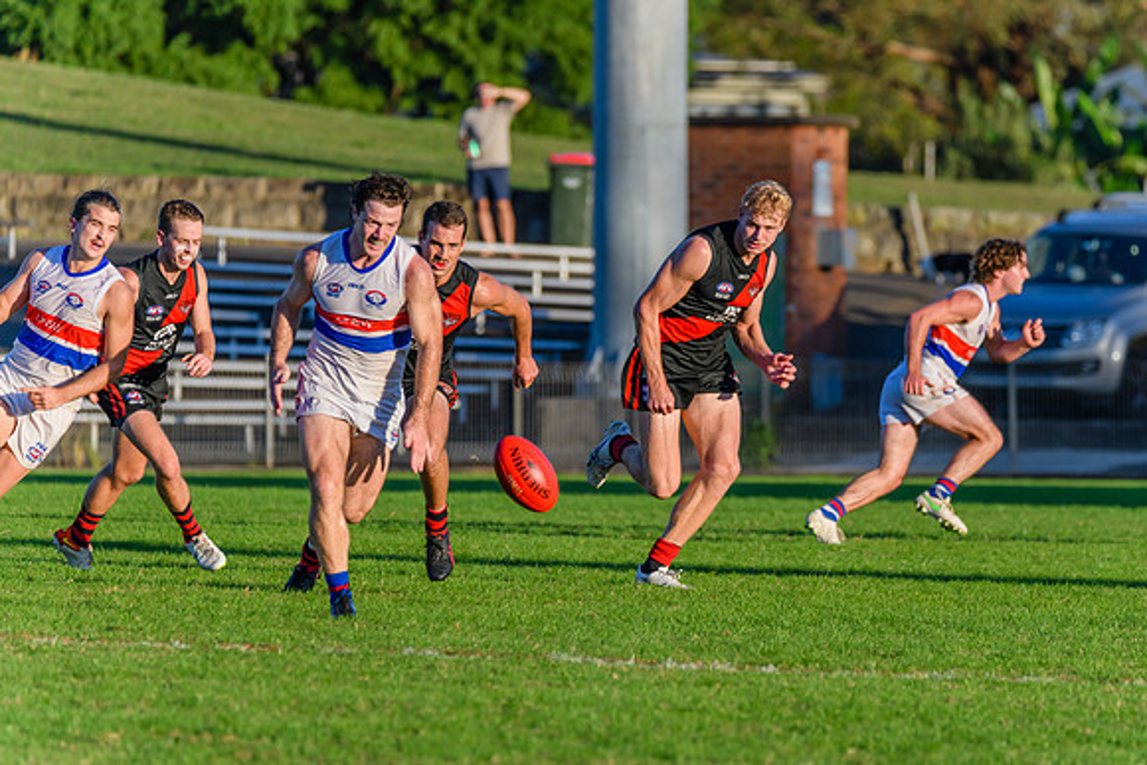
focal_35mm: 405
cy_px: 430
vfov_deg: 3.4
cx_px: 645
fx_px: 12908
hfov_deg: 5.1
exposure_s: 1/2000
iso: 1000
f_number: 6
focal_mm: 360
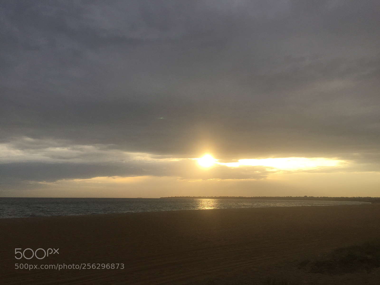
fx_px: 318
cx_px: 190
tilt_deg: +10.4
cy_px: 142
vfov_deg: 48.2
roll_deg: -0.6
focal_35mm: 29
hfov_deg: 61.7
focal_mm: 4.15
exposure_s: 1/599
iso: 32
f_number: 2.2
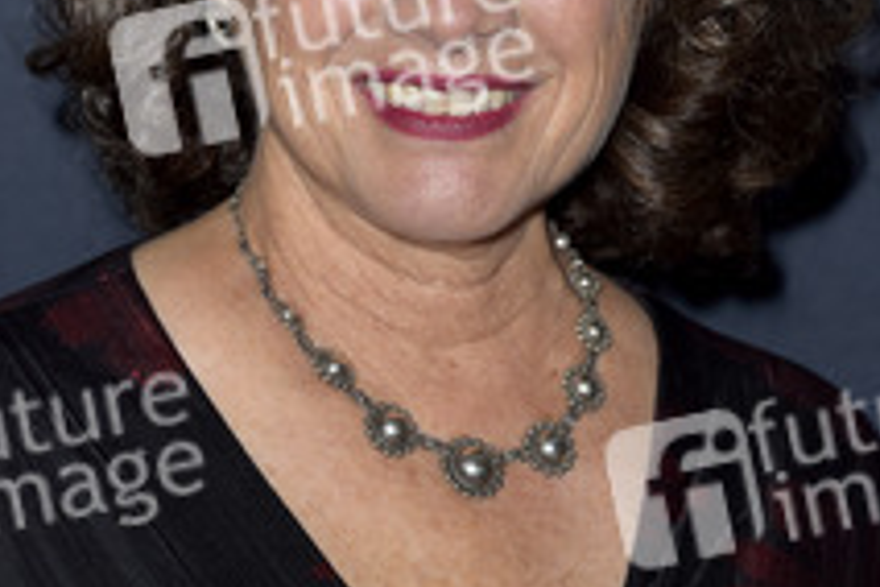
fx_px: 4815
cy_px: 265
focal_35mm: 197
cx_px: 444
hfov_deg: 10.4
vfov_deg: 7.0
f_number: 6.3
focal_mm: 105
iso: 250
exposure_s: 1/250
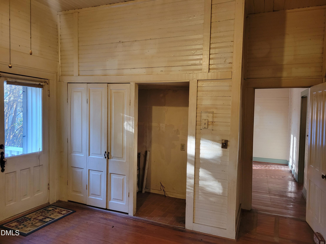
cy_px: 122
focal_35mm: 26
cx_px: 163
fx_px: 245
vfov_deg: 53.1
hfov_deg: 67.3
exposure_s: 1/60
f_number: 1.8
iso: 320
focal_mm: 5.4
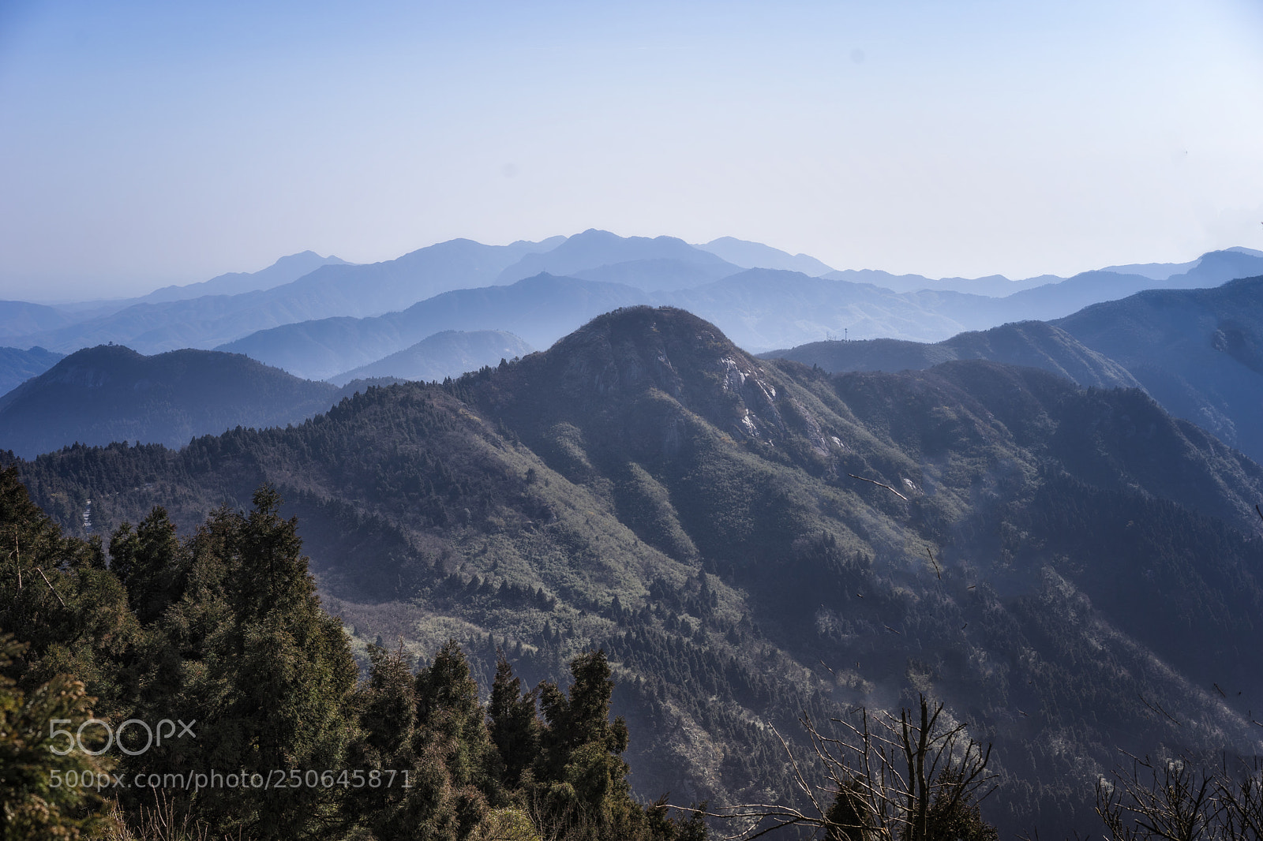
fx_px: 1929
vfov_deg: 24.6
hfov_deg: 36.3
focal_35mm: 55
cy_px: 420
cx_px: 632
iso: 100
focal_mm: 55
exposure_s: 1/320
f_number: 8
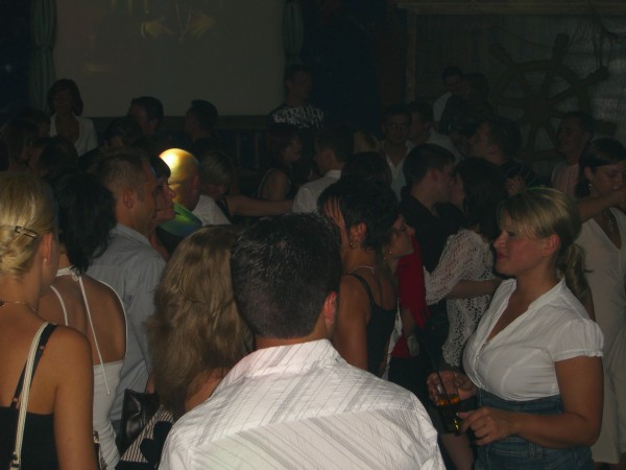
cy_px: 235
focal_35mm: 68
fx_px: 1230
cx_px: 313
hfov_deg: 28.6
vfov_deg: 21.6
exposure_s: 1/60
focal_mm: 14.2
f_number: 4
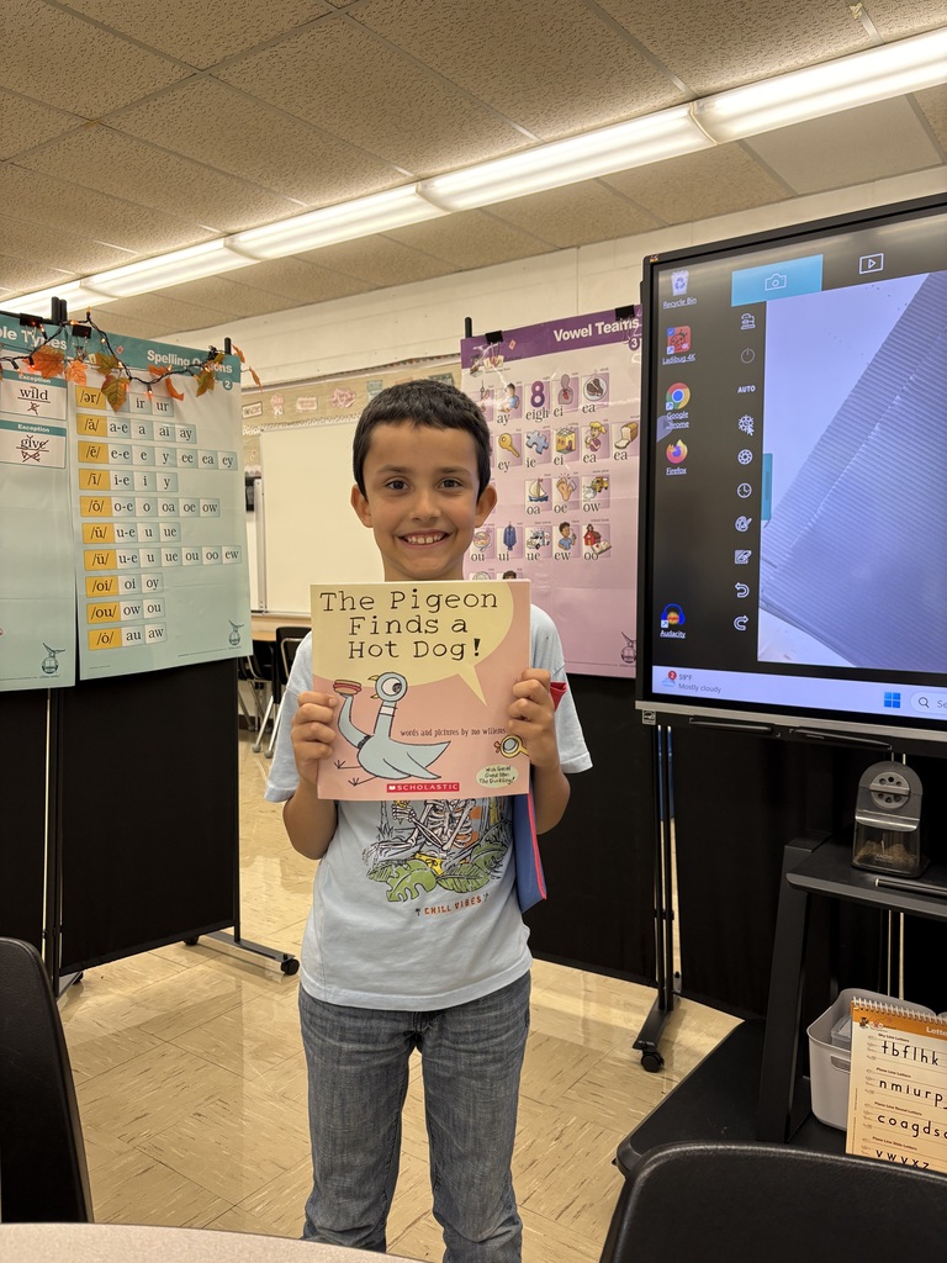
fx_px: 948
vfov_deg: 67.3
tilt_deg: -4.2
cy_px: 632
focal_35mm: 26
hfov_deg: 53.1
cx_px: 474
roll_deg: +0.4
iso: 100
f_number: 1.6
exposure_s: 1/120
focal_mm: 5.96
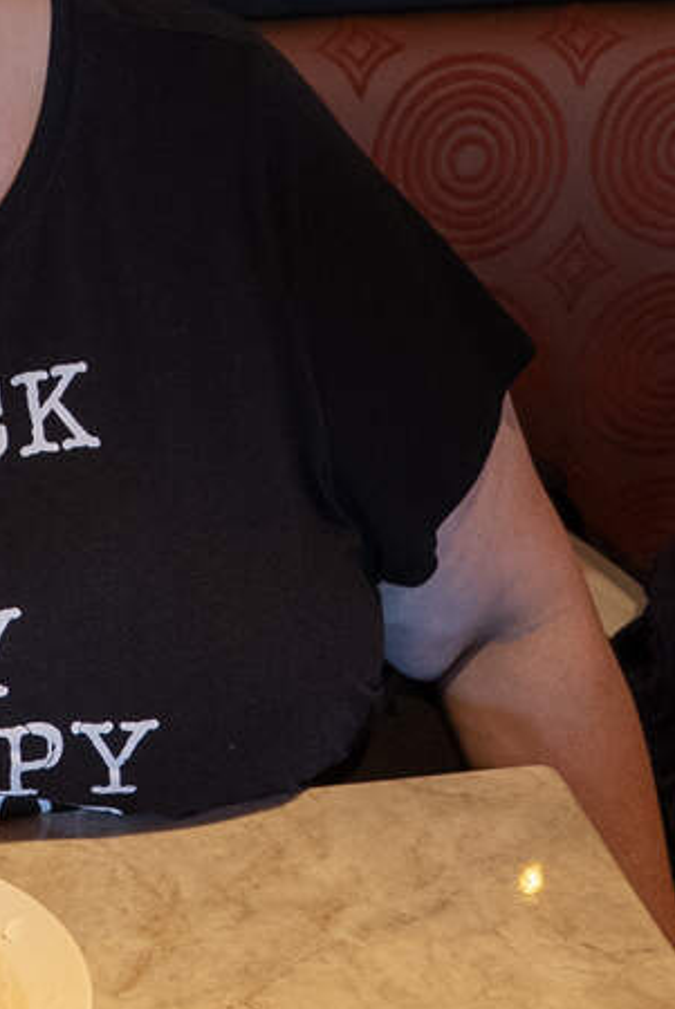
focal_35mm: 91
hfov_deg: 14.7
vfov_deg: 22.3
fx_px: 2553
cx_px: -74
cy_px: 367
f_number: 2.8
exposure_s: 1/60
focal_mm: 24
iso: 1600
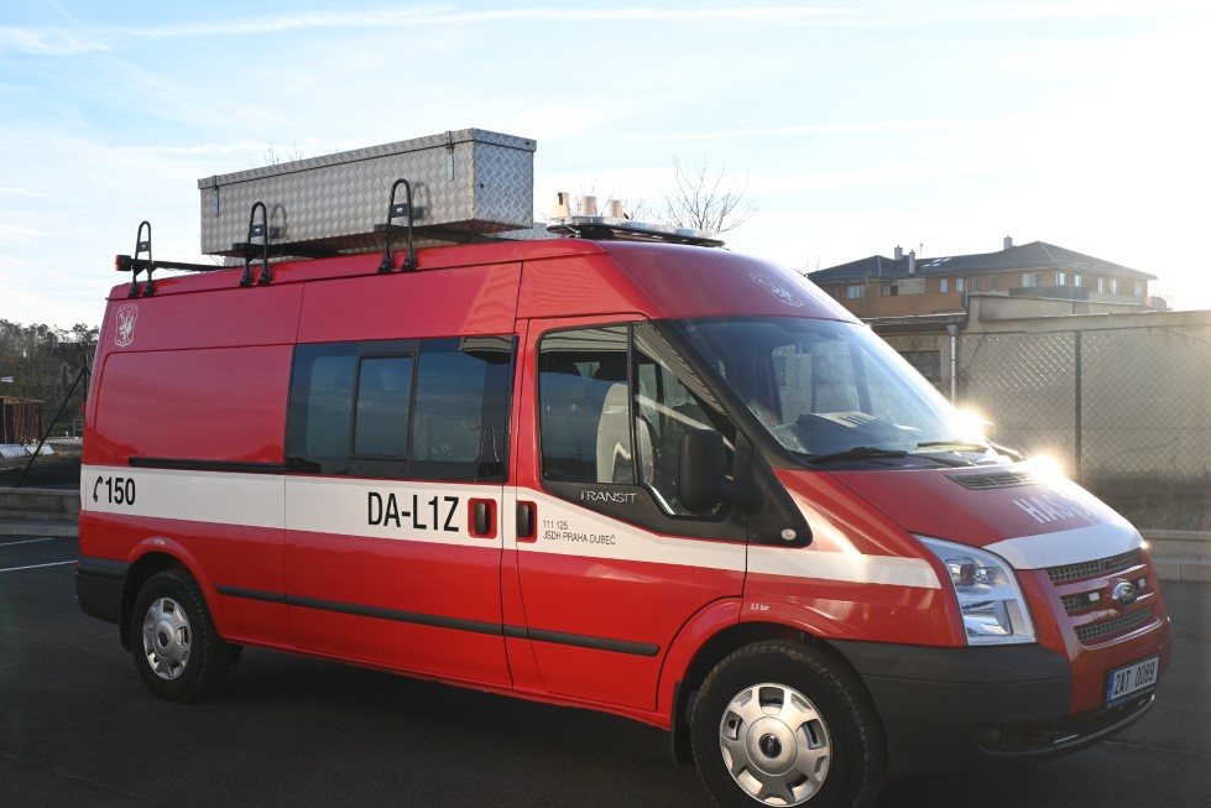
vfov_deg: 33.0
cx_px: 503
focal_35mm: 41
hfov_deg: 47.6
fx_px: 1365
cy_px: 416
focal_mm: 23
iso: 640
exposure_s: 1/400
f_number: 10
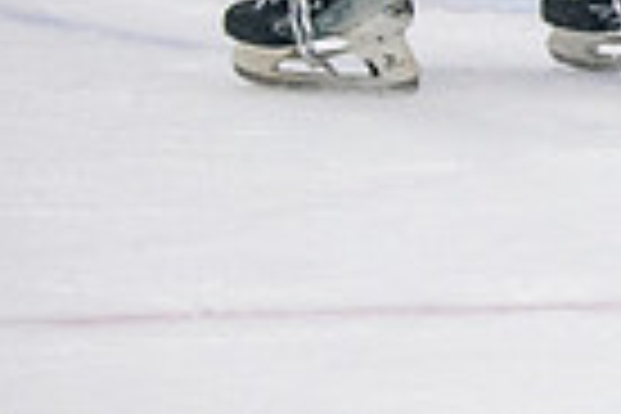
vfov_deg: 2.1
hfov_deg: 3.1
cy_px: -412
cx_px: 1738
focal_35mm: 661
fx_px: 11401
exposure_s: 1/640
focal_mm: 95
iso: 2000
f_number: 3.2
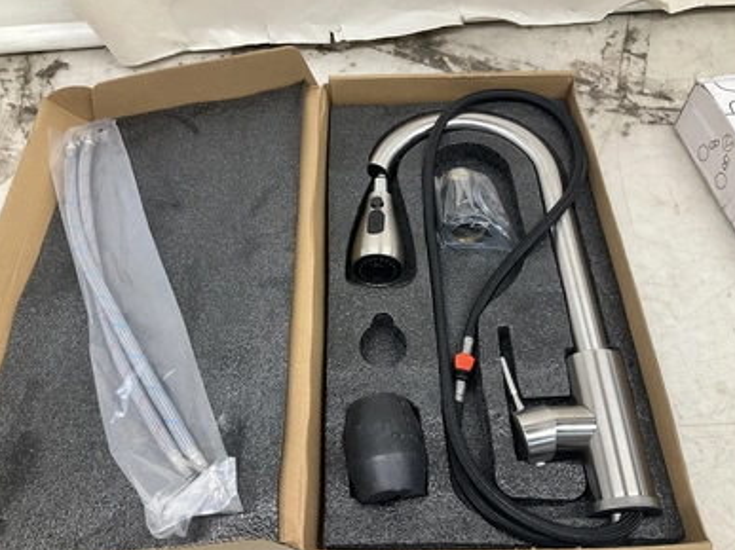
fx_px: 637
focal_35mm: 30
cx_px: 376
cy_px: 279
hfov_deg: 60.0
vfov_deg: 46.8
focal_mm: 3
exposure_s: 1/60
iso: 40
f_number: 1.8
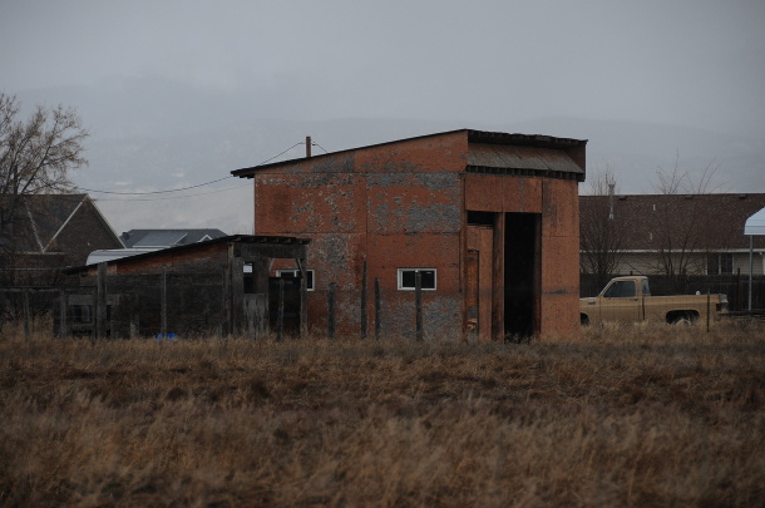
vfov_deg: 6.4
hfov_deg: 9.7
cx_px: 382
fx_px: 4510
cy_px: 254
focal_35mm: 213
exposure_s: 1/640
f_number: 5.6
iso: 400
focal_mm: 135
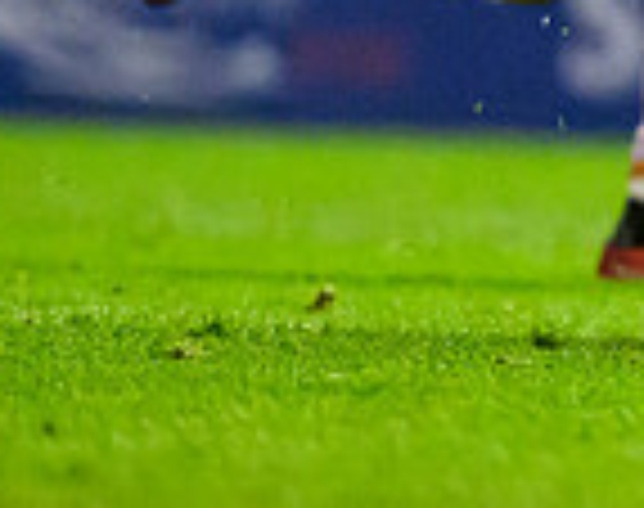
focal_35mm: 2483
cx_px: 1742
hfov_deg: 0.8
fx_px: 47101
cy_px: -180
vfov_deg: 0.6
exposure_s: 1/2000
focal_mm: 400
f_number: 2.8
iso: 10000
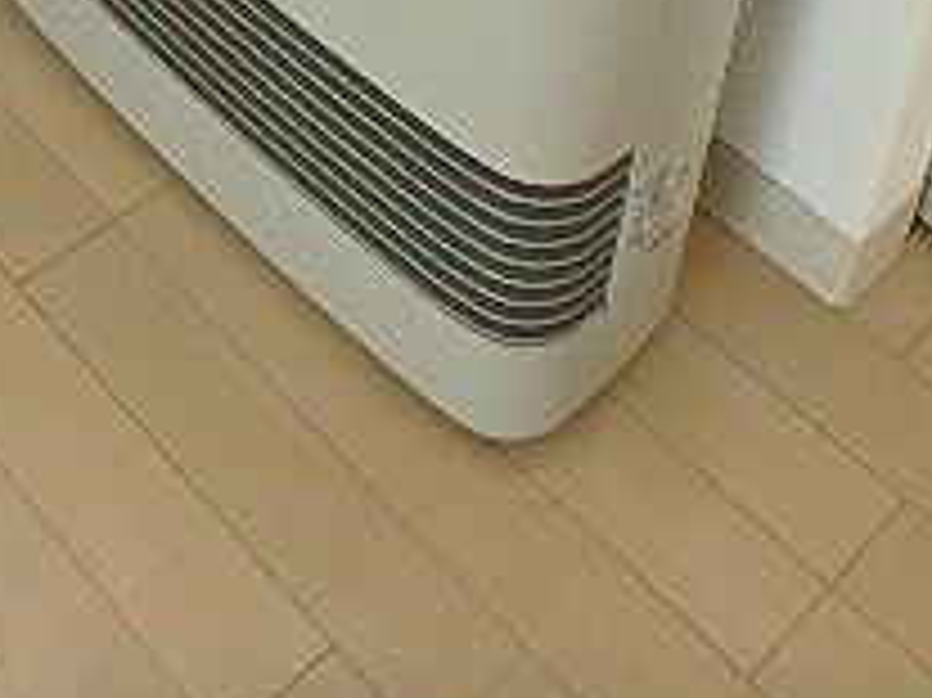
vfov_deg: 19.8
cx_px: 401
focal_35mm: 65
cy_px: -324
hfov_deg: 29.8
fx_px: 1749
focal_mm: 3.7
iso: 160
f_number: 3.5
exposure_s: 1/60
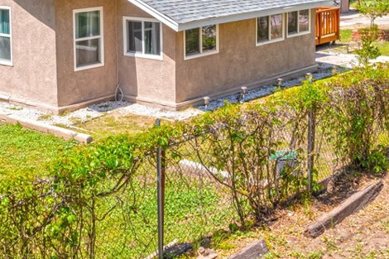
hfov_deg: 32.8
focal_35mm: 61
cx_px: 149
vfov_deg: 21.5
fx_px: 659
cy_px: 0
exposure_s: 1/400
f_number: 5.6
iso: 100
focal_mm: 10.26
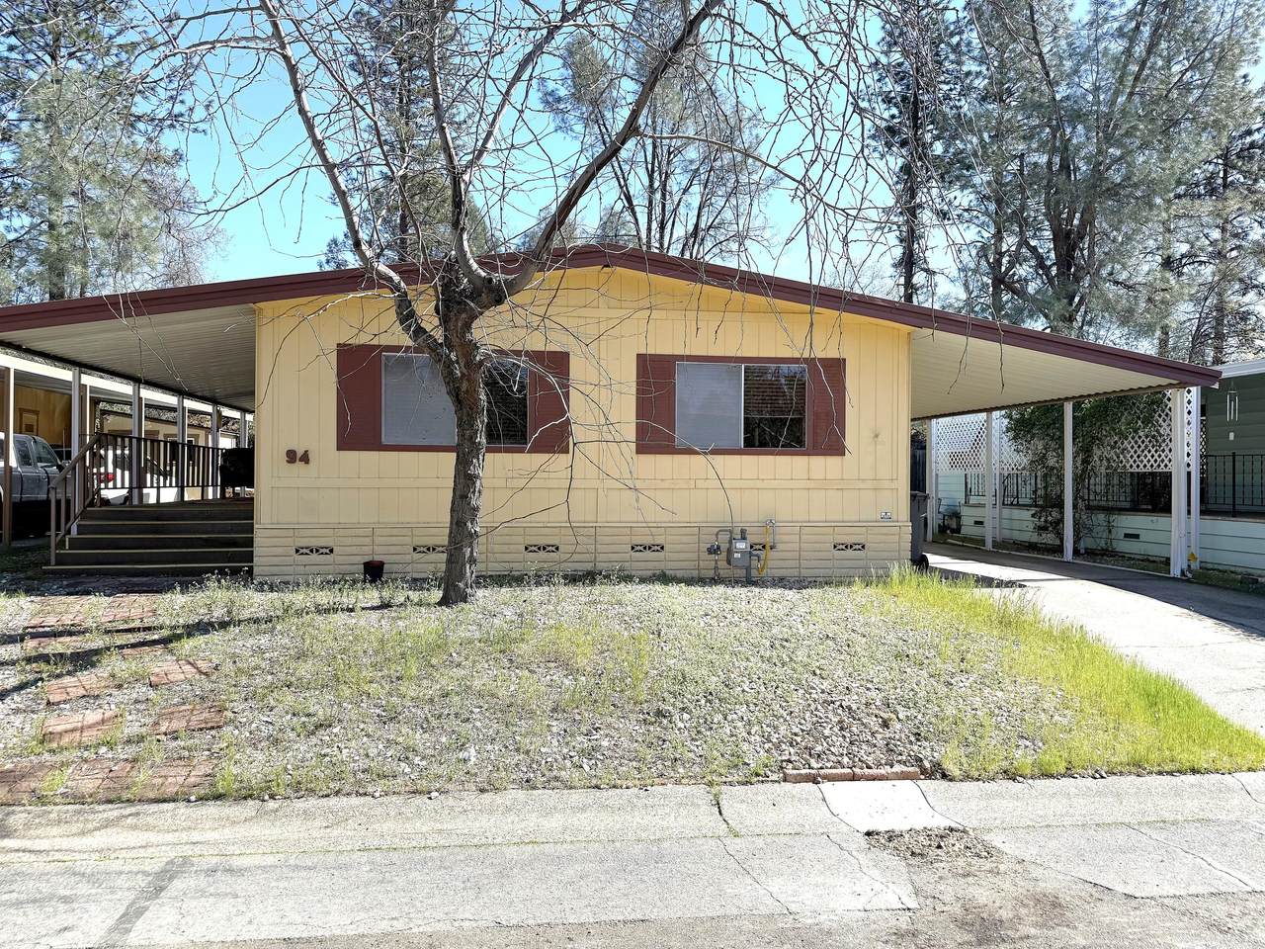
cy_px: 474
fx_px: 877
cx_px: 632
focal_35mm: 24
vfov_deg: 56.8
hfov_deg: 71.6
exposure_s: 1/2703
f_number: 1.78
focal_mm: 6.76
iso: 80
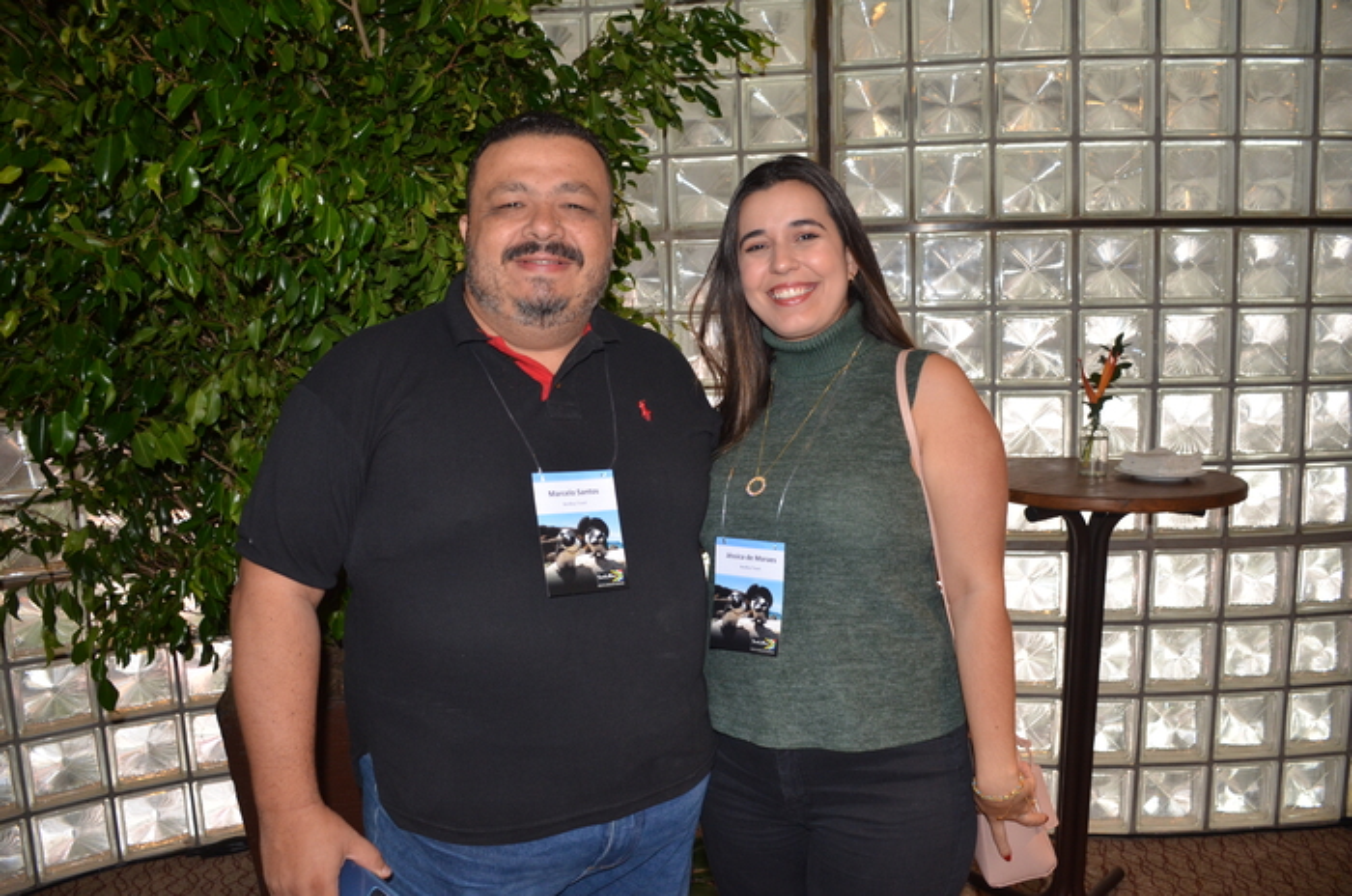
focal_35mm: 27
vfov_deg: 47.8
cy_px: 448
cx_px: 676
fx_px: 1012
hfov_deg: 67.5
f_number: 3.5
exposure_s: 1/60
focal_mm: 18
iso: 800
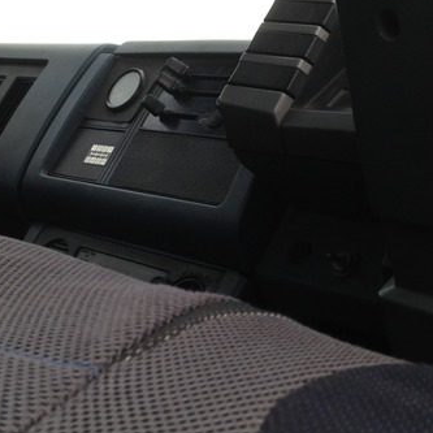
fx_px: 991
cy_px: 124
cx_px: 237
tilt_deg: -1.7
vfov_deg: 24.5
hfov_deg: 24.6
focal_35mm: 70
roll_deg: -2.7
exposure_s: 1/212
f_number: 2.4
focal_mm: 4.12
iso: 50
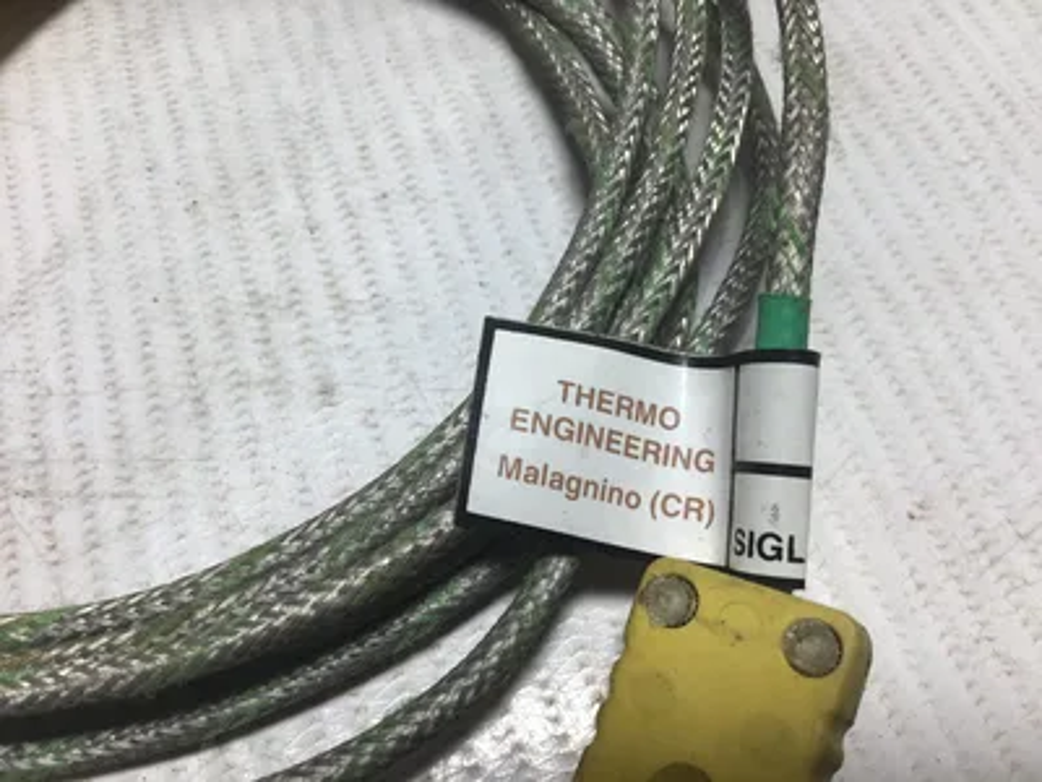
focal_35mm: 31
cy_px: 391
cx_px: 521
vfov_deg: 45.4
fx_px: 933
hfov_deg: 58.4
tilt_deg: -62.8
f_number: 2.4
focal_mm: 3.3
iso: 25
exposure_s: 1/122
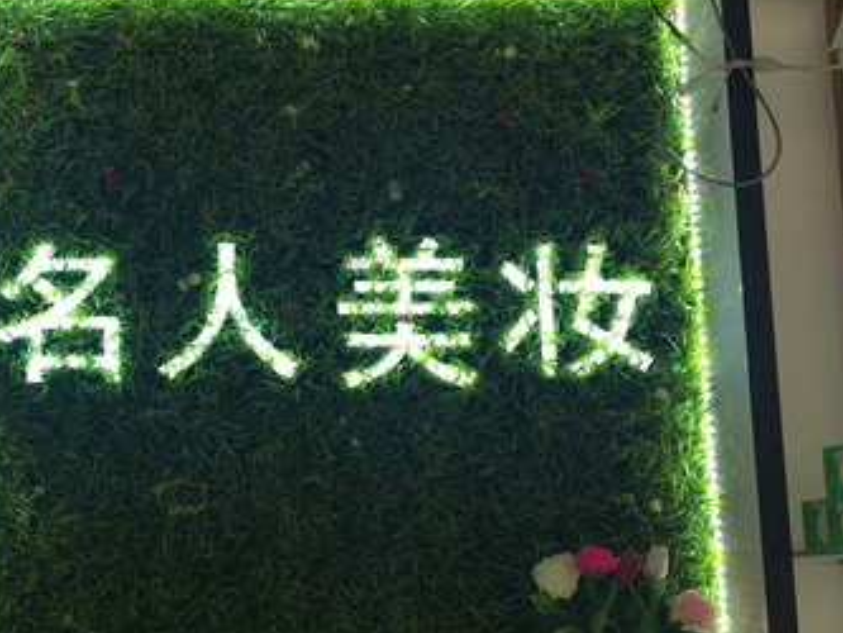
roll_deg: -0.3
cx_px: 101
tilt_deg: +9.3
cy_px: 368
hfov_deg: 31.3
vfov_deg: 24.8
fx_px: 1437
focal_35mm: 59
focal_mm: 4.15
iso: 32
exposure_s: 1/50
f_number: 2.2
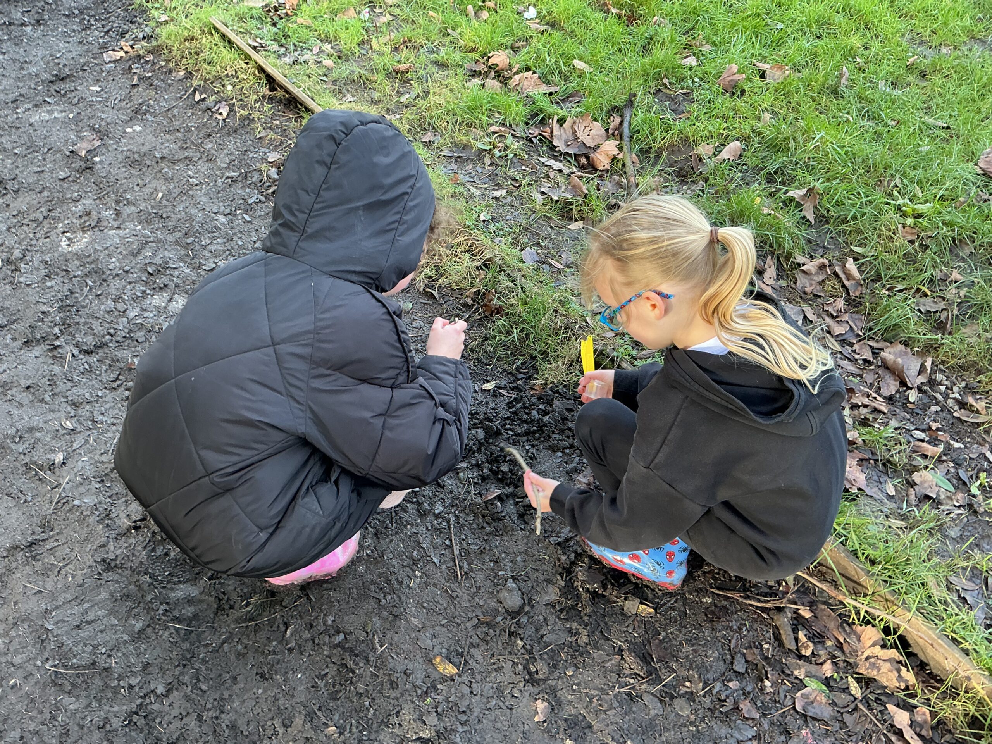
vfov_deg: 48.2
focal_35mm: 29
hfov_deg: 61.7
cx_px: 496
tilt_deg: -46.3
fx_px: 831
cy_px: 372
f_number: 1.8
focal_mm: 3
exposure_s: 1/100
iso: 50
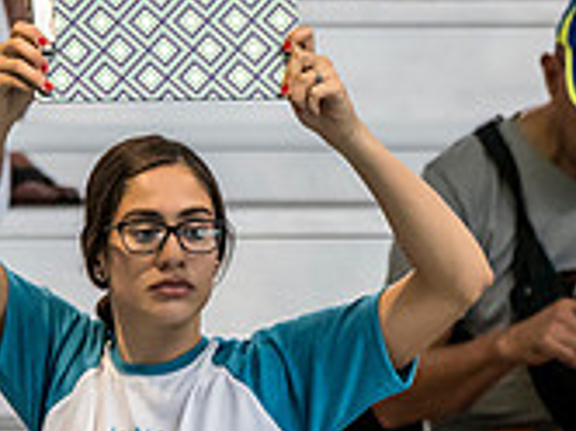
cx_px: 146
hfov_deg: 1.4
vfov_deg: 1.1
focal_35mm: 1404
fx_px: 23328
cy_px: 405
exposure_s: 1/1000
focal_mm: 200
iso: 3200
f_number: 2.8
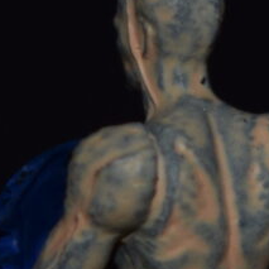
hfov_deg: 2.4
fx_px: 6462
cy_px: 373
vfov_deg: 2.4
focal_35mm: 735
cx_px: 183
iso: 200
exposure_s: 1/30
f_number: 5.3
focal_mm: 48
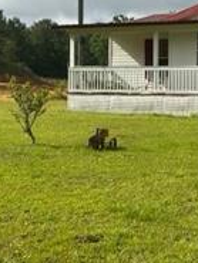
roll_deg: +0.0
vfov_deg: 23.4
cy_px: 87
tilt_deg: +1.7
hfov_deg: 17.3
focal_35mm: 83
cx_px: 214
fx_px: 632
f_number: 1.78
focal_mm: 6.86
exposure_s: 1/6211
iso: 80
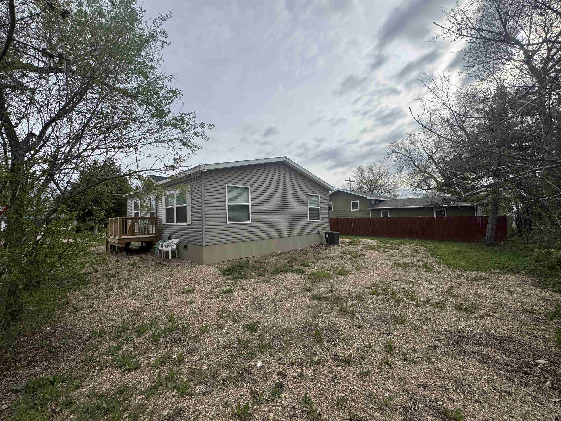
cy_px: 210
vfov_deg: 85.7
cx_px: 280
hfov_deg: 102.1
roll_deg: +0.8
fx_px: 227
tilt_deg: +2.2
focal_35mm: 14
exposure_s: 1/2494
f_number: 2.2
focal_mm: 2.22
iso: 50
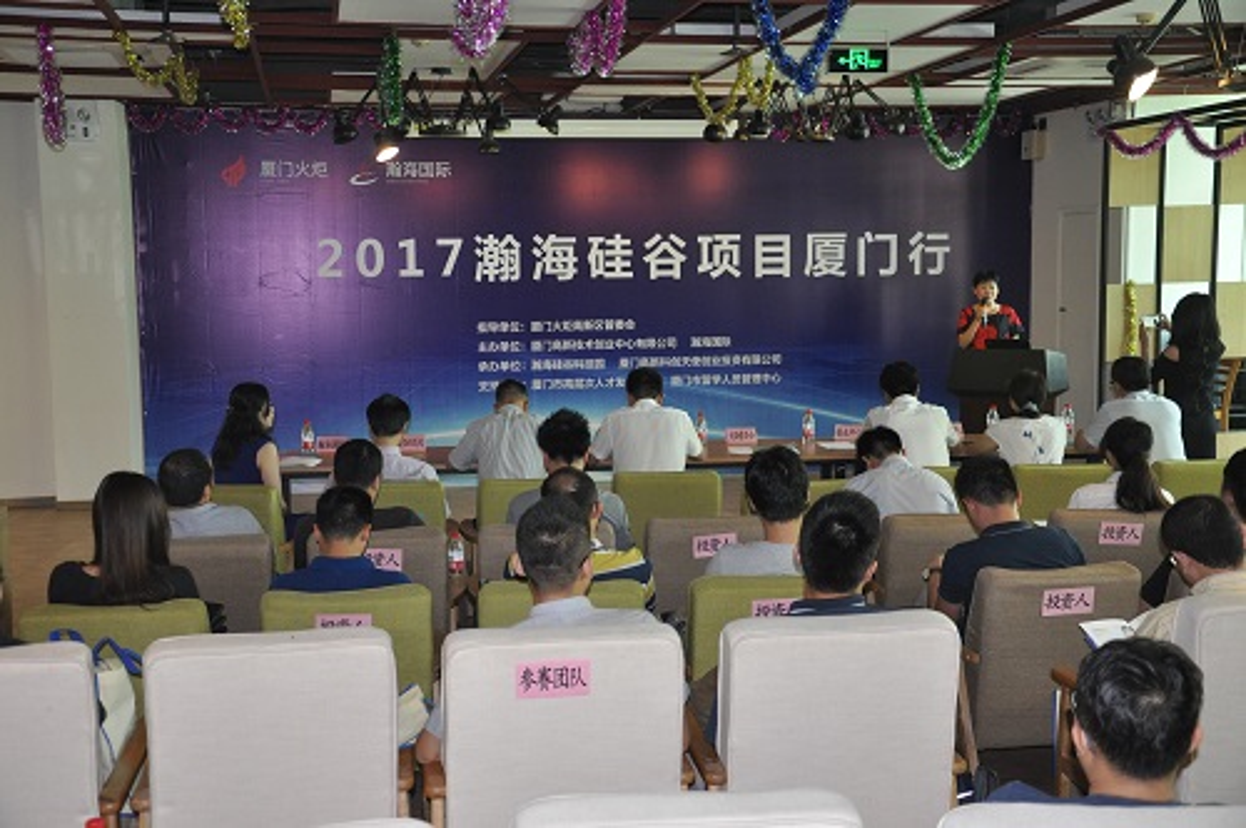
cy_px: 414
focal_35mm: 45
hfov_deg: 43.7
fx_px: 1555
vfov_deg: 29.8
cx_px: 623
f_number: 4.2
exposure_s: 1/60
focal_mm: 30
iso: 800
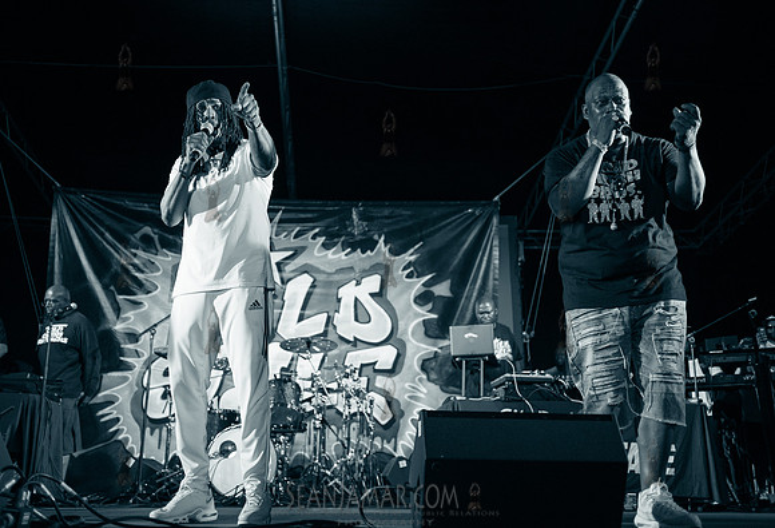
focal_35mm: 37
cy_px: 251
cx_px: 360
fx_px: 808
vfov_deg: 36.2
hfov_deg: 51.2
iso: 1250
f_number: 2.8
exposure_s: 1/1000
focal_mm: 35
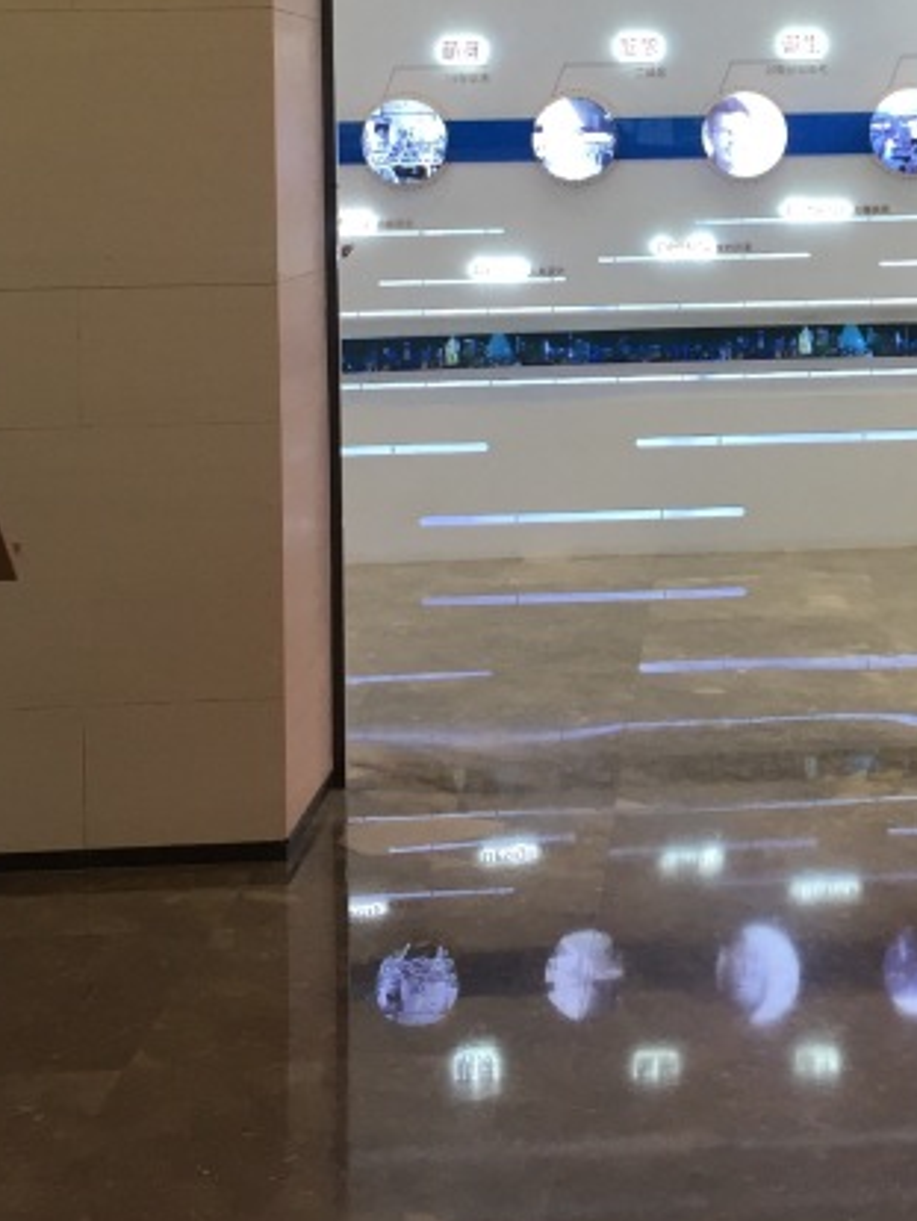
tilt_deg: +0.0
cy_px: 139
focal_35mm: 70
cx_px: 876
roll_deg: +3.1
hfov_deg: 20.5
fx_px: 2470
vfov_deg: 26.9
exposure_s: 1/33
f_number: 2.2
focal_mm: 4.15
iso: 32
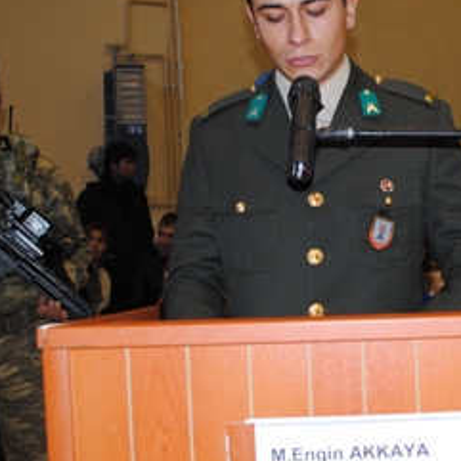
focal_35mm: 61
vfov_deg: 28.2
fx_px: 919
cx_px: 362
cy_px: 233
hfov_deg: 27.6
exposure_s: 1/60
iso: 200
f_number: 3.5
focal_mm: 18
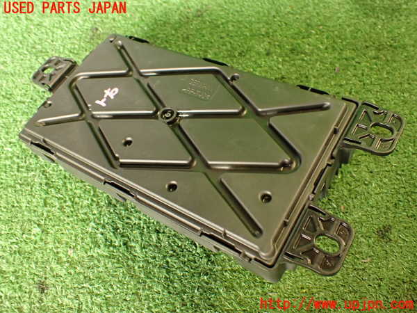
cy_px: 156
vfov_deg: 44.2
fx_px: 385
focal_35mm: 32
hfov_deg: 56.8
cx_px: 208
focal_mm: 5.79
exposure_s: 1/30
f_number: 2.4
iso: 500
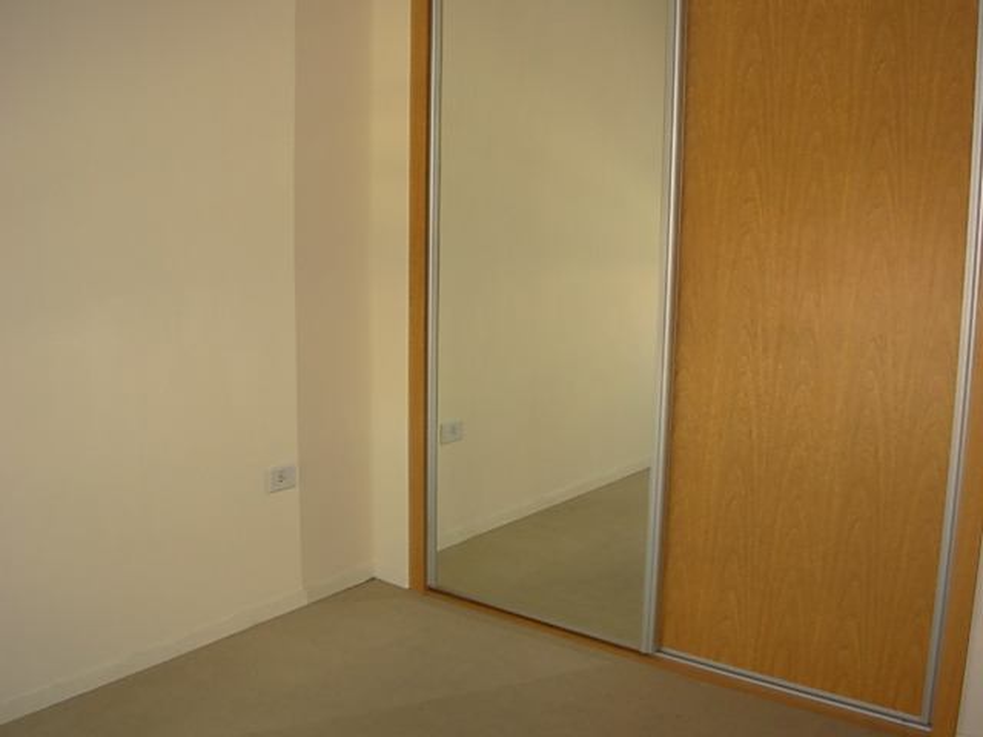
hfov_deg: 49.0
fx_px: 1079
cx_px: 492
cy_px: 368
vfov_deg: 37.7
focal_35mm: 38
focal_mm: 6.3
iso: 50
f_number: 2.9
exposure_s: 1/32
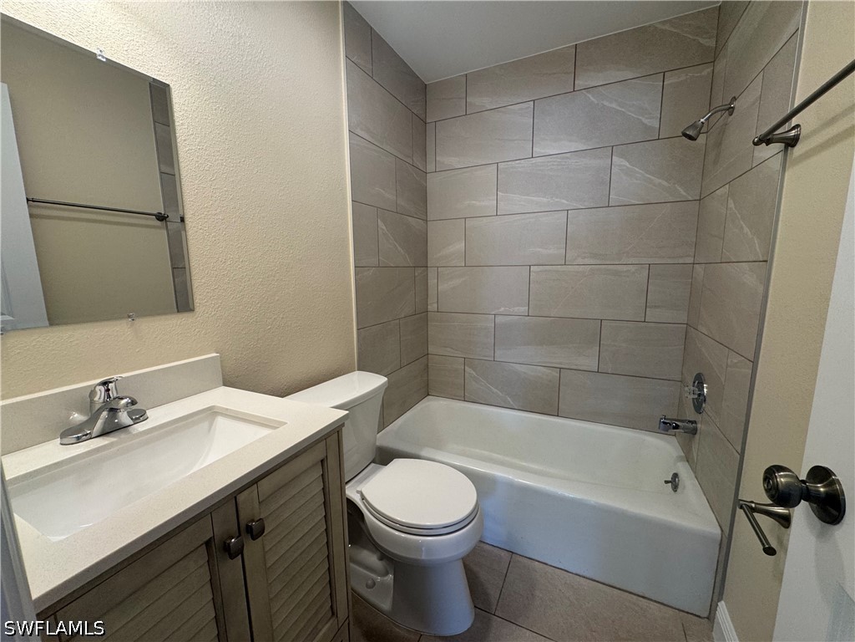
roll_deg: +0.8
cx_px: 428
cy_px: 321
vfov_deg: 85.7
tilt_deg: -9.7
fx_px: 346
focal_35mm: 14
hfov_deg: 102.1
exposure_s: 1/120
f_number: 2.2
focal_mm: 2.22
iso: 125
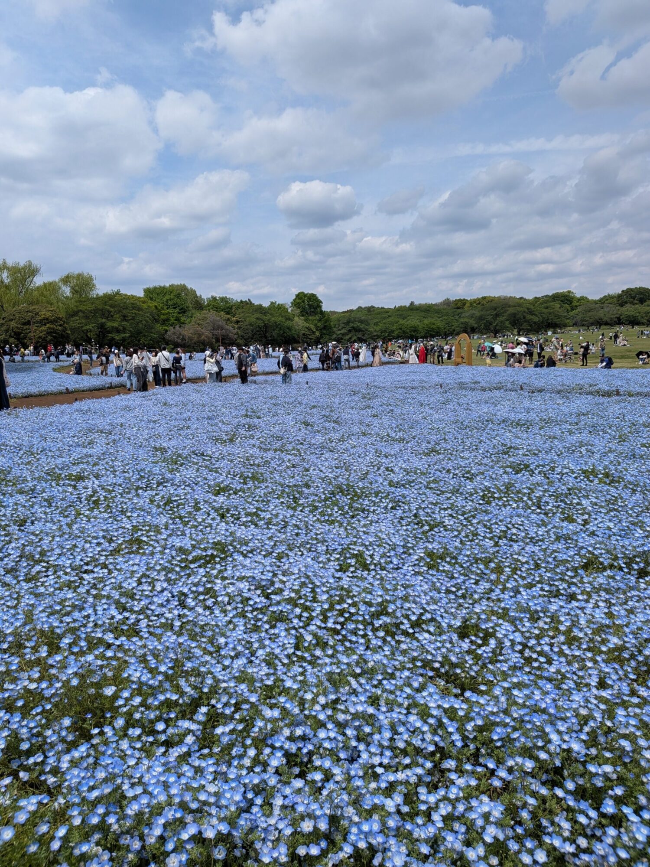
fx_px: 601
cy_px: 434
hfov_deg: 56.8
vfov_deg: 71.6
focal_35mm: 24
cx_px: 325
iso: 29
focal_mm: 4.53
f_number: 1.7
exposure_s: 1/2227
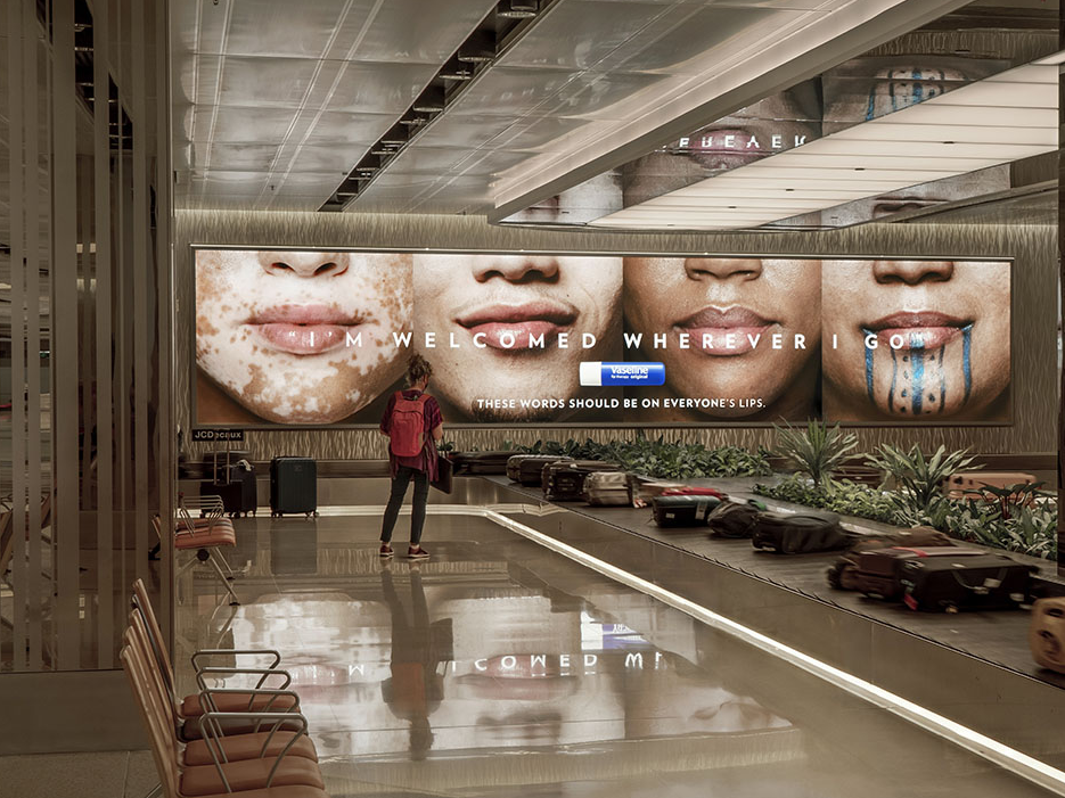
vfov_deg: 29.7
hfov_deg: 38.8
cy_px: 371
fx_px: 1507
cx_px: 621
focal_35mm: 49
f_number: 13
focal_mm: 42
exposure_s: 1/5
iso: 500
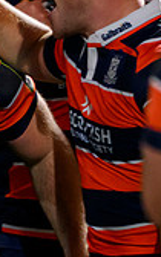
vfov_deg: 0.7
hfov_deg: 0.4
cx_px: -25
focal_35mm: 3116
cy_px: 203
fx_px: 21876
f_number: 4
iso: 4000
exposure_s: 1/500
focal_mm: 560
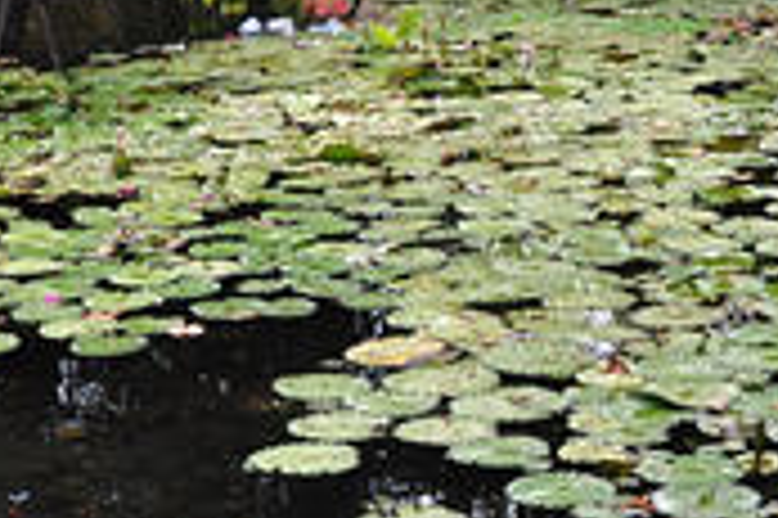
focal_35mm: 117
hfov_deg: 17.4
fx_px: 2526
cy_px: 162
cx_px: 616
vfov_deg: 11.7
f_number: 5.6
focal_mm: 18
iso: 200
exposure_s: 1/320
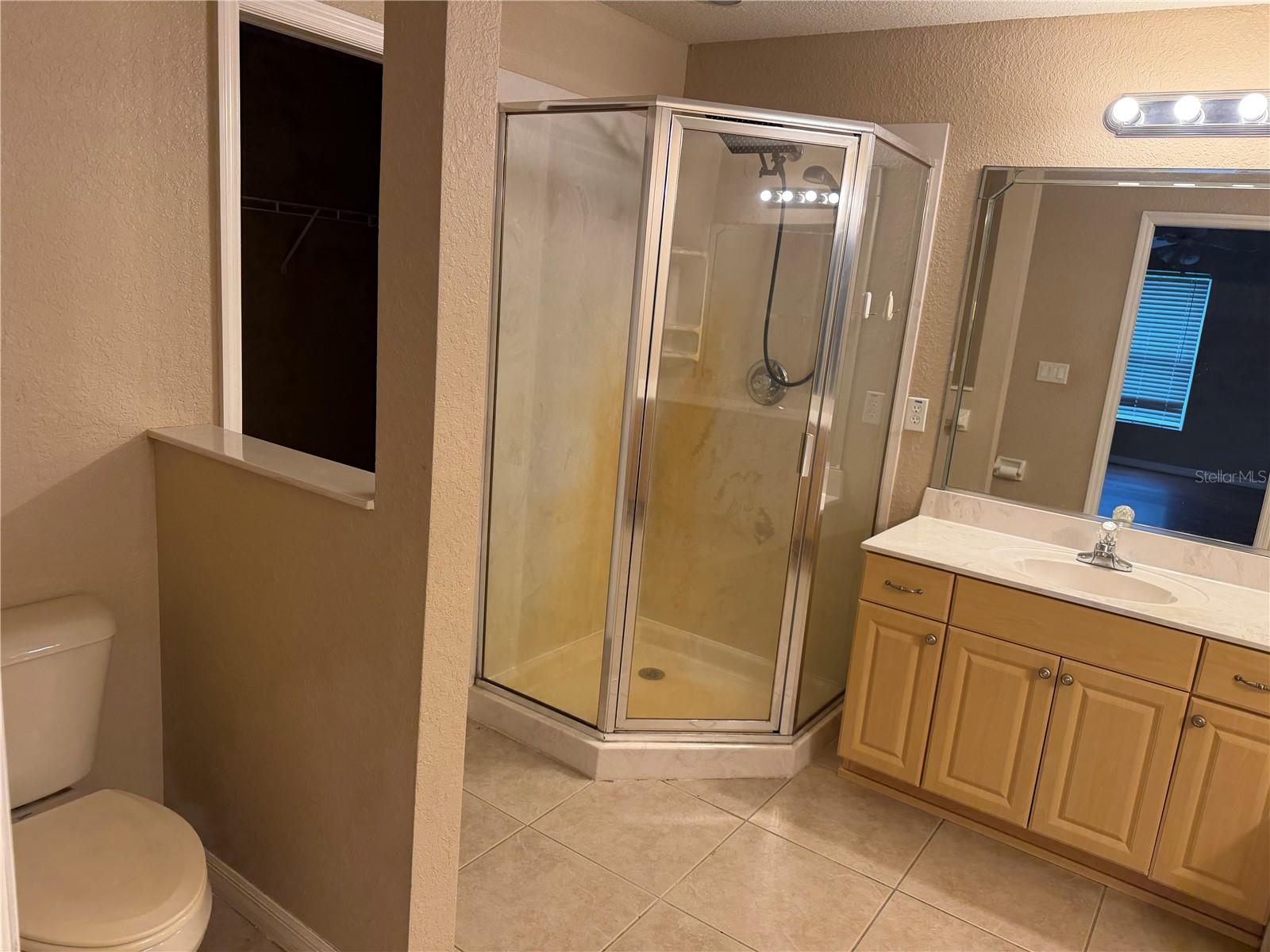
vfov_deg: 56.8
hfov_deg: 71.6
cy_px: 476
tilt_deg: -10.4
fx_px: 881
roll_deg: -5.2
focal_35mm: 24
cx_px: 635
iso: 200
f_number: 1.78
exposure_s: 1/120
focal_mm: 6.76
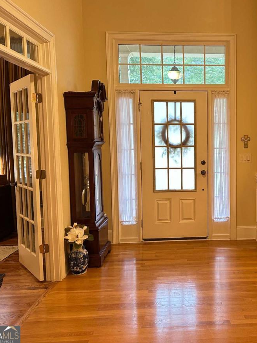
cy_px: 167
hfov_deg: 41.3
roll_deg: -0.1
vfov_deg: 55.3
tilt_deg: -3.6
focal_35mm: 33
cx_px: 202
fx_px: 327
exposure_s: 1/60
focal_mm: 6.86
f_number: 1.78
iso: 320
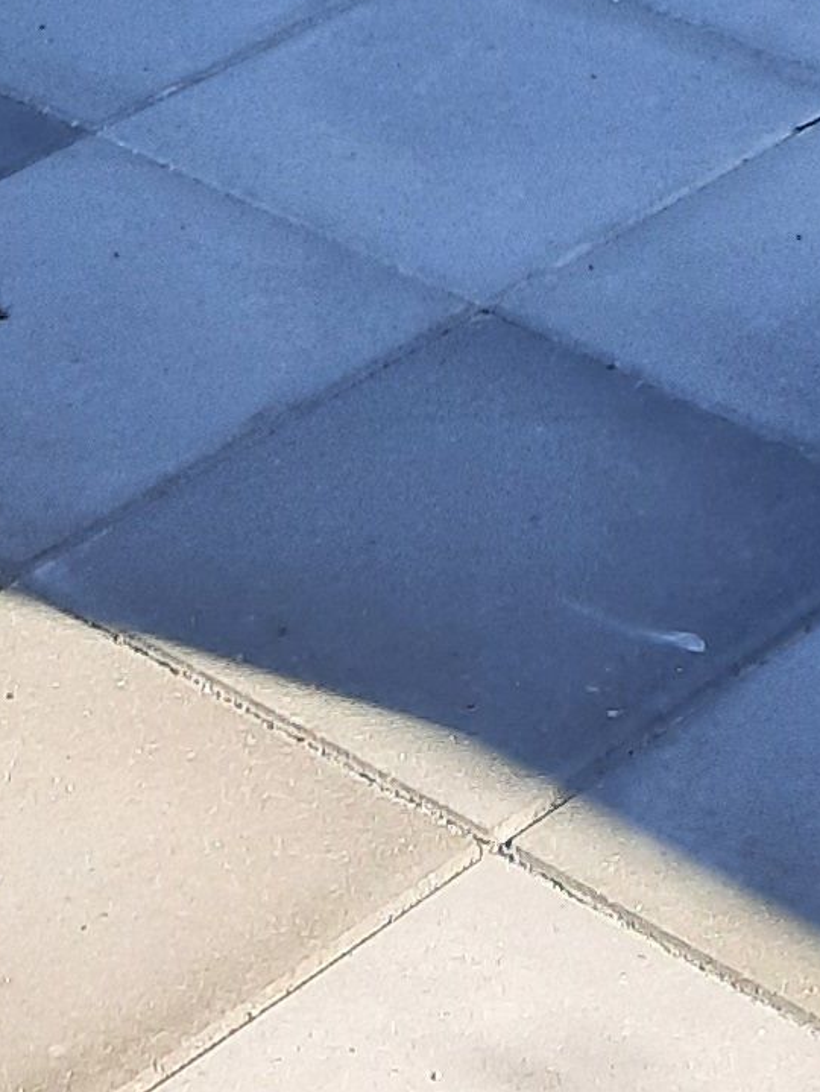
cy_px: -1264
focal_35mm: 139
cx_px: 539
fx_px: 4386
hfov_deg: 10.7
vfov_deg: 12.2
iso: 32
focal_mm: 4.6
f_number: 2
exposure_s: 1/331
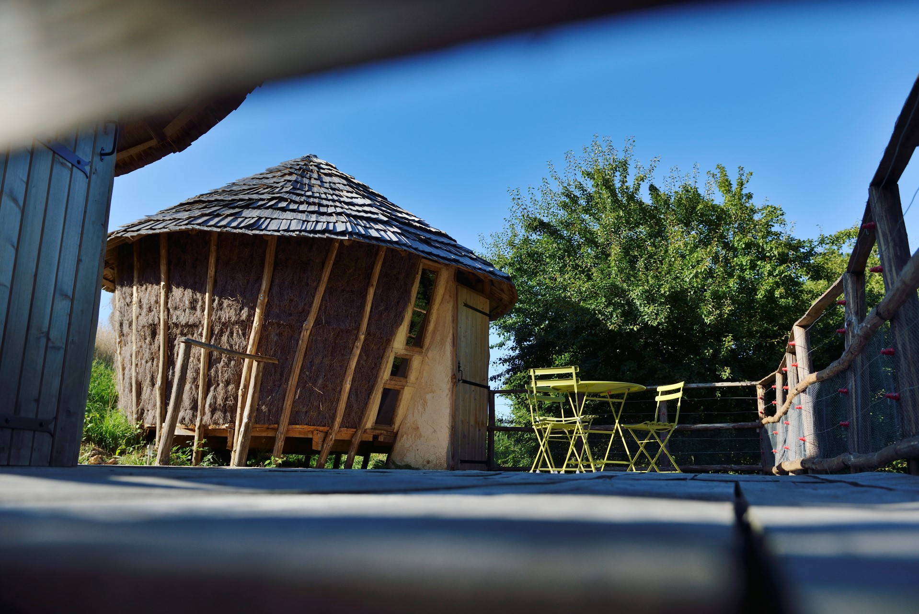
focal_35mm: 31
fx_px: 792
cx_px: 460
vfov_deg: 42.4
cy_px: 307
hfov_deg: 60.3
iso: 200
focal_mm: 31
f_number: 4.5
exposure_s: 1/1600
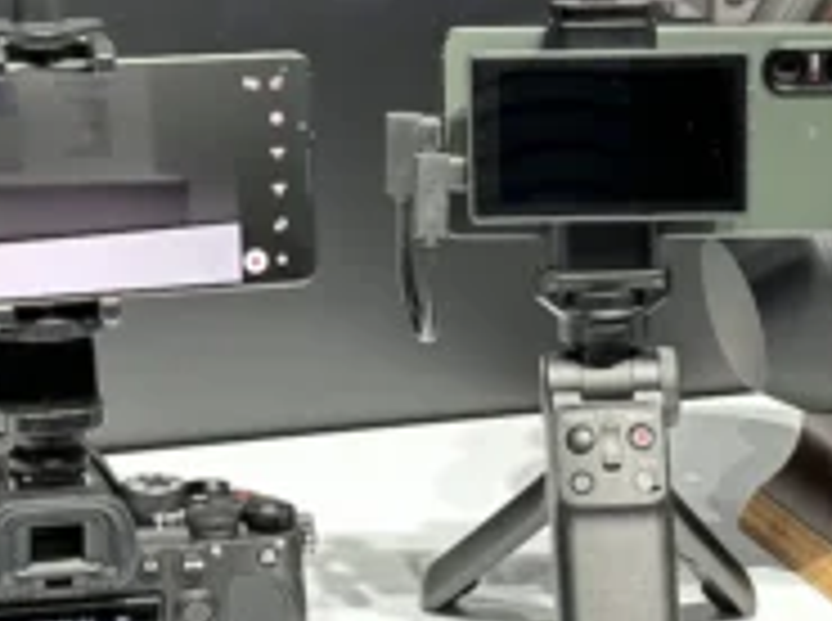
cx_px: 486
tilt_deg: -14.6
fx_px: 2495
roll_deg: -1.3
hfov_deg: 18.9
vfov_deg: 14.2
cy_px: 310
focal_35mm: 104
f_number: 1.78
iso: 125
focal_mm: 6.86
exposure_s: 1/60
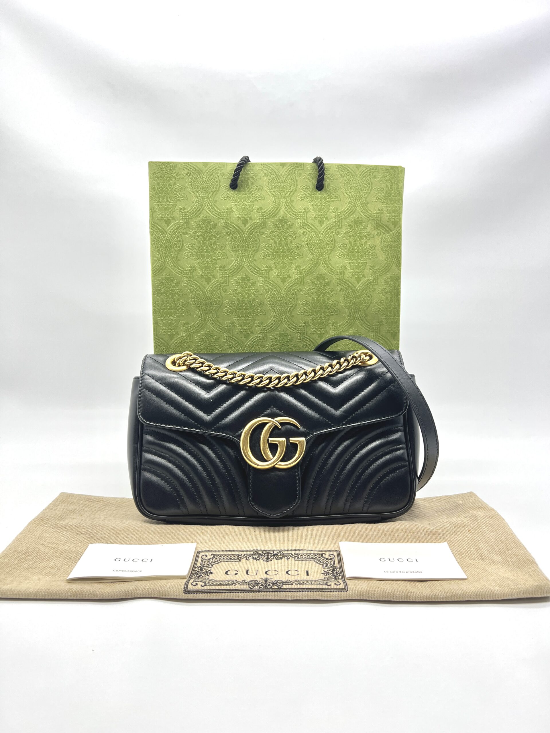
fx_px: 551
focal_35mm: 26
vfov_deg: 67.3
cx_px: 275
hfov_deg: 53.1
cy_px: 366
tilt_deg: -7.8
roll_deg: +0.2
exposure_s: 1/100
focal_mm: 5.7
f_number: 1.5
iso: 40
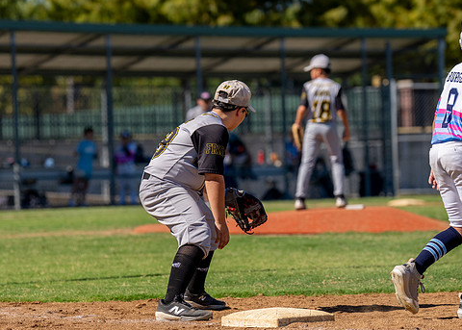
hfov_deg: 9.7
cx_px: 215
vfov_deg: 6.9
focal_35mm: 208
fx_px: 2730
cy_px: 150
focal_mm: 125
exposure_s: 1/4000
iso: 125
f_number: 2.8
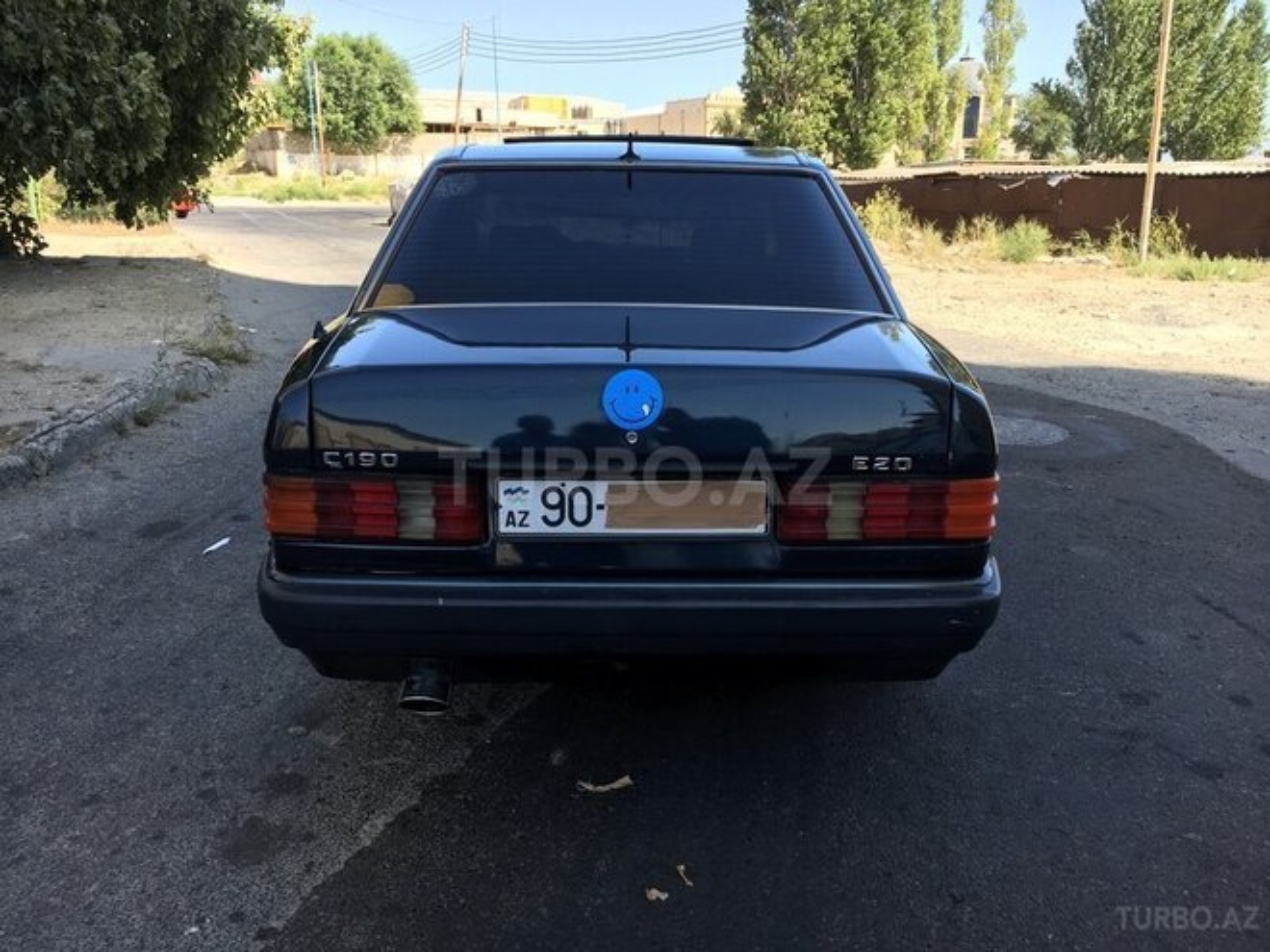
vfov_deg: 48.2
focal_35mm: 29
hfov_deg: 61.7
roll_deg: +0.5
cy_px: 476
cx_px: 635
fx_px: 1064
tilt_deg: -14.0
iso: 25
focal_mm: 4.15
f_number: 2.2
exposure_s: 1/439
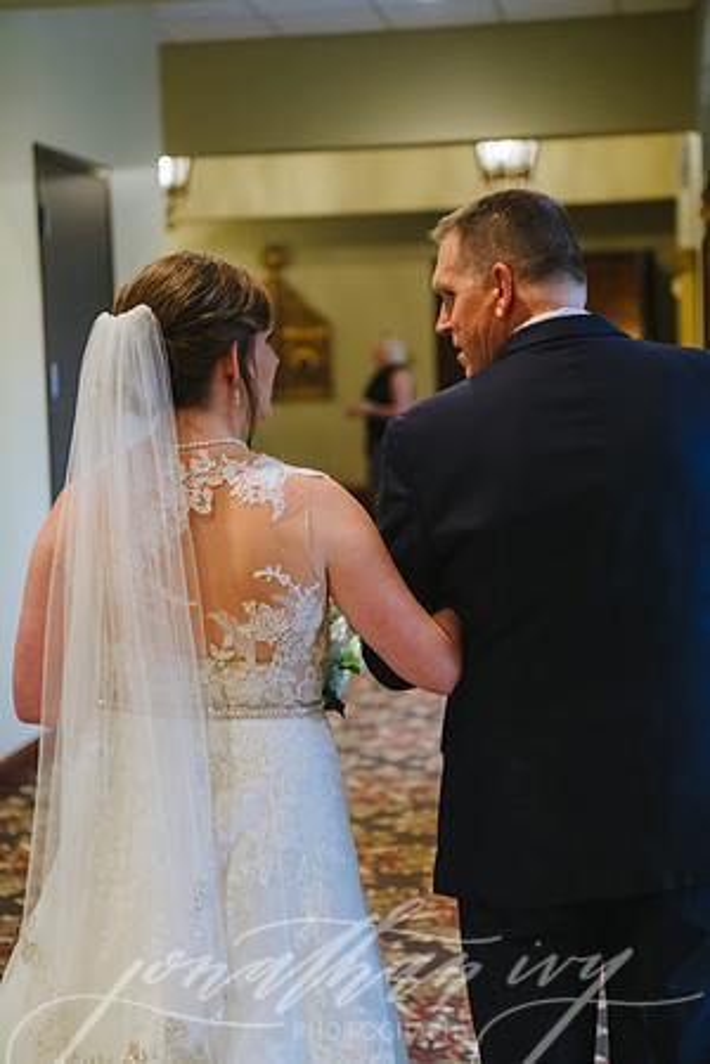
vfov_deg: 32.4
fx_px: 1834
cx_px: 355
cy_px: 532
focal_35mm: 62
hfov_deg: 21.9
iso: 3600
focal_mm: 62
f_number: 2.8
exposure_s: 1/125
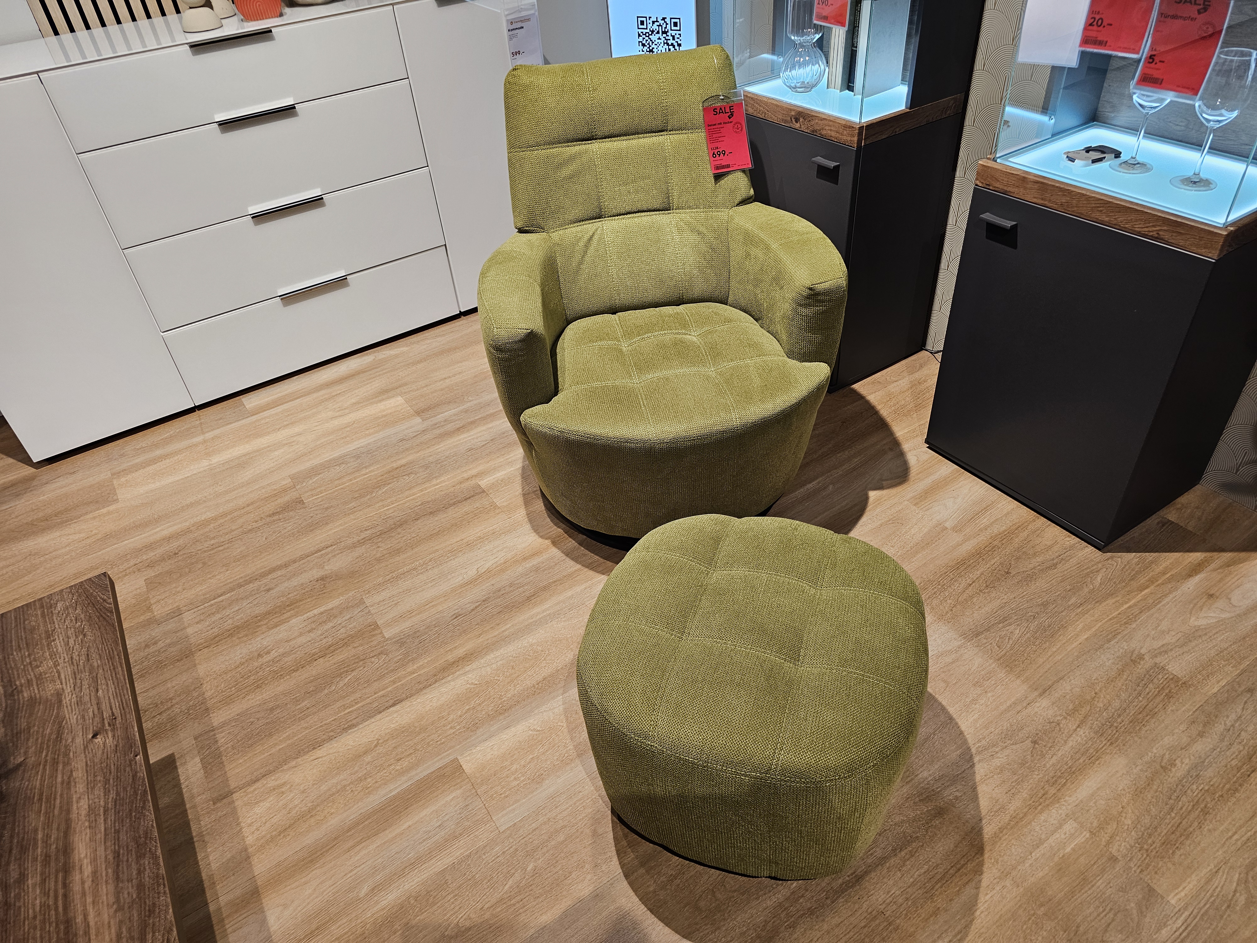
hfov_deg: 73.9
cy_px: 472
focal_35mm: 23
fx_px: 835
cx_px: 628
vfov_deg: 58.9
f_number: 1.7
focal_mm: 6.3
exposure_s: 1/100
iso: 125
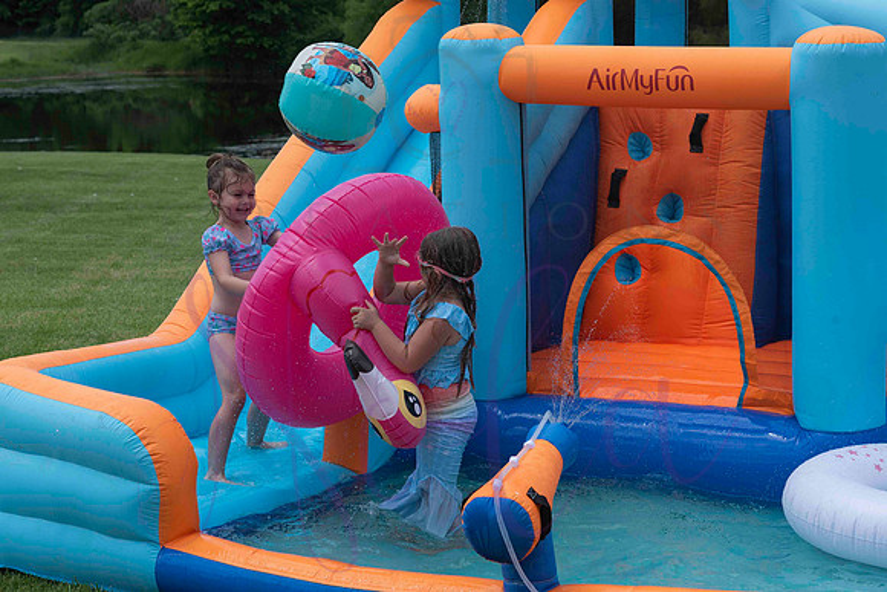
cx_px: 445
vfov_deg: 14.9
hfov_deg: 22.2
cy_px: 282
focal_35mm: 92
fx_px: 2263
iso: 400
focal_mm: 85
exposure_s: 1/1000
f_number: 8
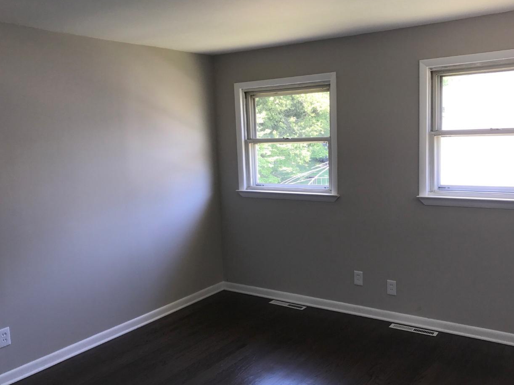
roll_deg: +1.3
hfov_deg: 55.3
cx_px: 283
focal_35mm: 33
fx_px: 490
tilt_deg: -7.3
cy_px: 195
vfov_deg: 42.9
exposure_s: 1/47
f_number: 1.8
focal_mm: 3.99
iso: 20
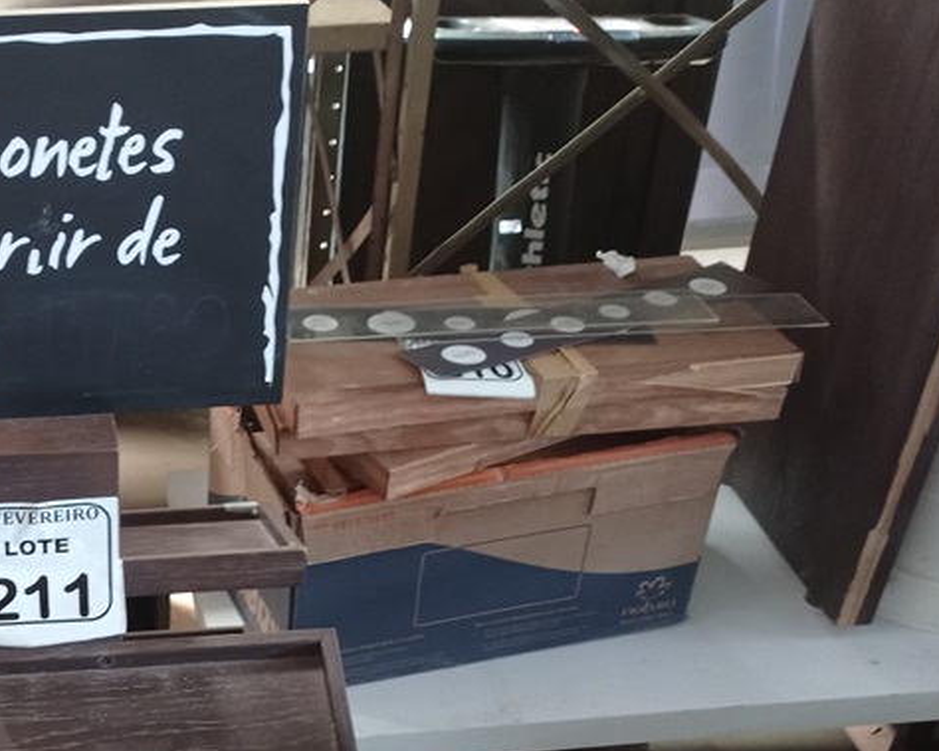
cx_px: 75
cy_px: 707
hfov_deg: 30.4
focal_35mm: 59
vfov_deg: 24.9
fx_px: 1639
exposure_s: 1/24
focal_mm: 4.7
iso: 509
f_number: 1.79
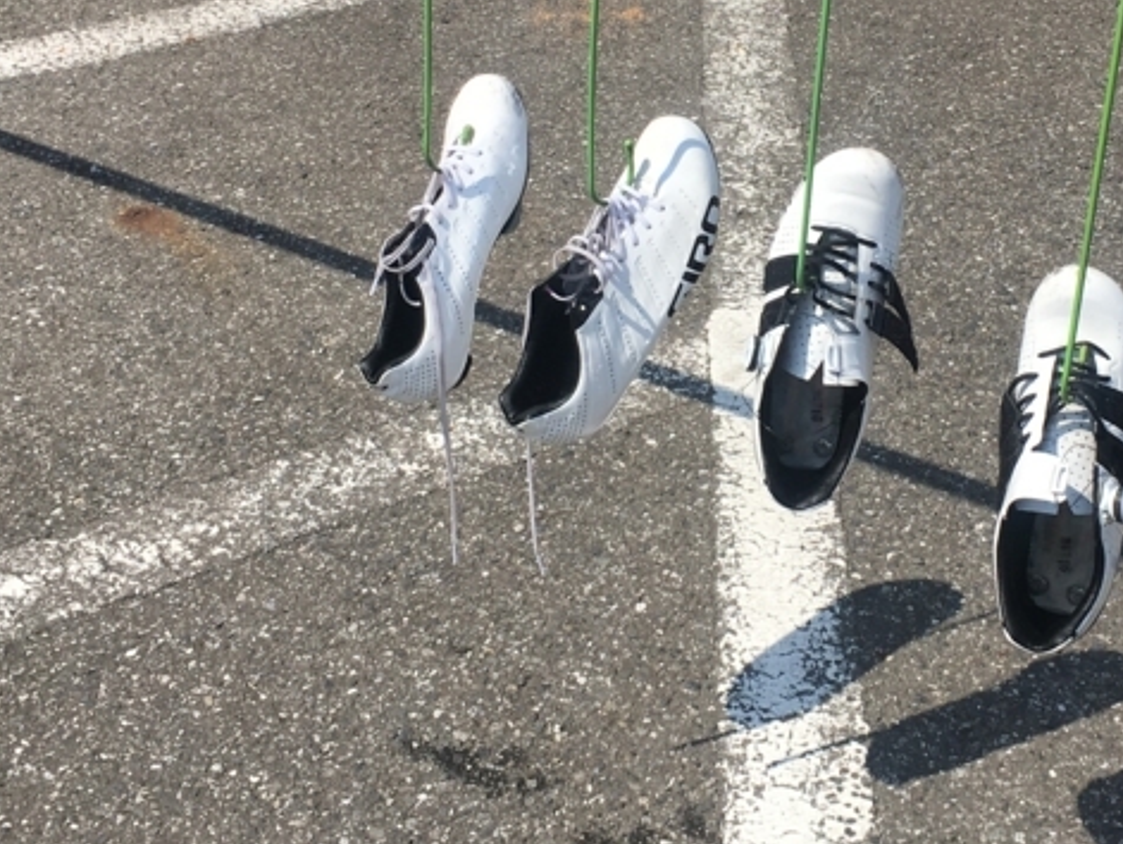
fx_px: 2045
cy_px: 253
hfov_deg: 30.5
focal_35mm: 63
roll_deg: -0.9
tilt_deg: -29.4
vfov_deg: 23.2
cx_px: 732
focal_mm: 4.15
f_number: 2.2
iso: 25
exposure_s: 1/1972
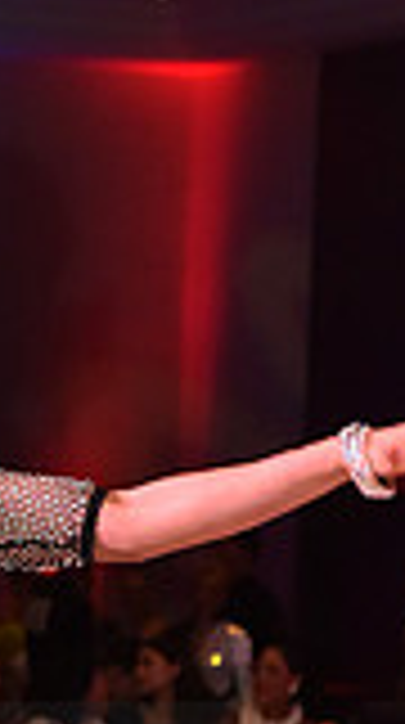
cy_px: 854
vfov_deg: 8.1
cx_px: -389
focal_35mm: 265
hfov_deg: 4.5
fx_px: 5083
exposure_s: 1/320
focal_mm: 70
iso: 2500
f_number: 5.6
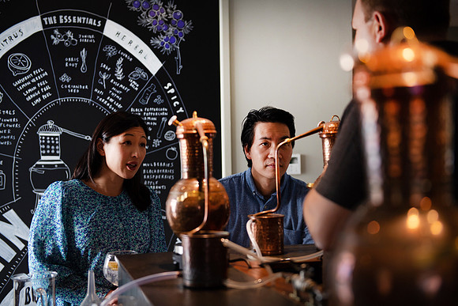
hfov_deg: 38.2
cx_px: 229
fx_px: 662
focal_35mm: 52
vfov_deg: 26.0
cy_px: 153
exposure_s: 1/250
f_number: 2.8
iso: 320
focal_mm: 52
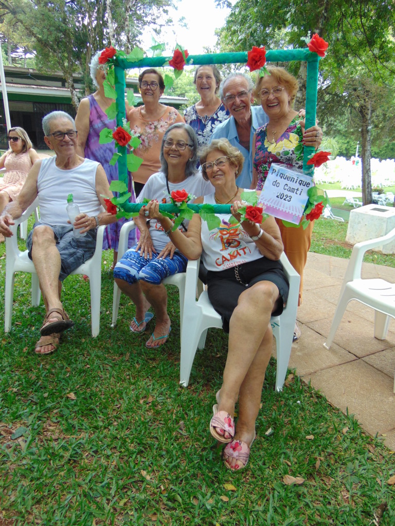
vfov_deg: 69.4
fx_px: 380
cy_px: 263
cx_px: 198
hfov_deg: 54.9
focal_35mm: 25
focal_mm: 4.5
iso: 80
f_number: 3
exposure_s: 1/60
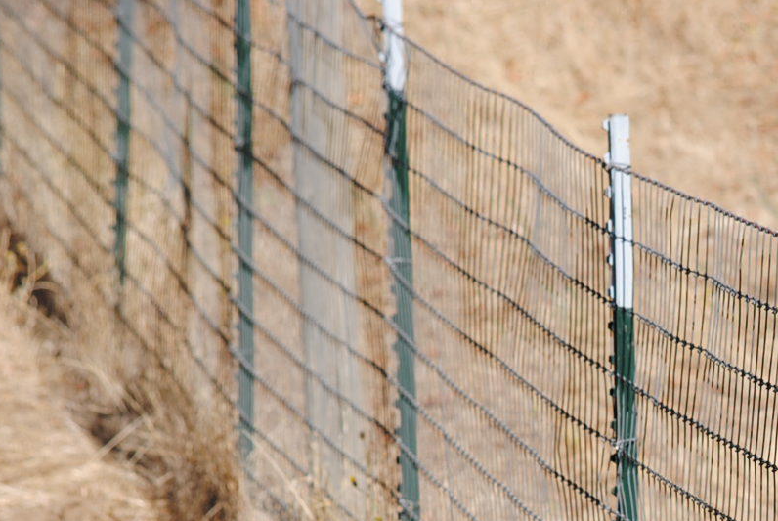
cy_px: 593
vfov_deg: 3.0
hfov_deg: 4.5
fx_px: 9872
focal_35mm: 456
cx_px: 794
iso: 100
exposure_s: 1/640
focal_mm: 125
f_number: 6.3
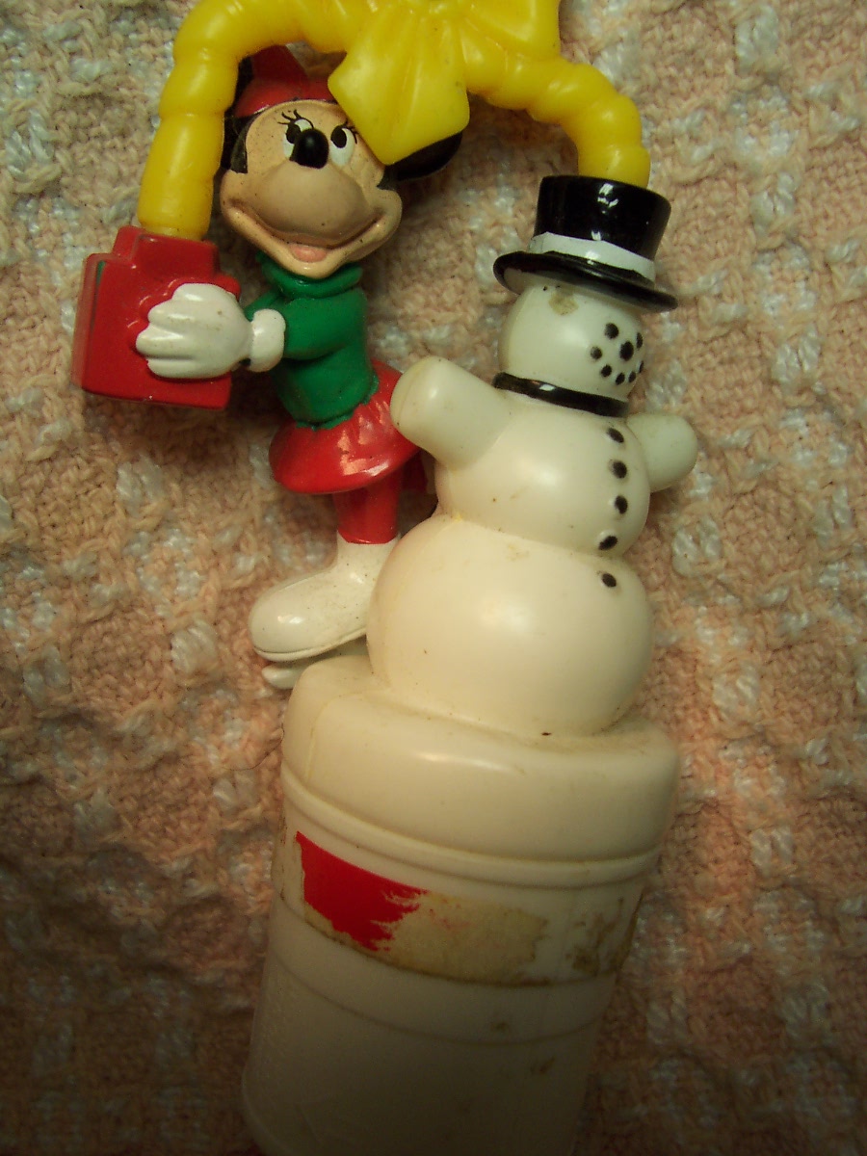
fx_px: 1236
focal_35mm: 37
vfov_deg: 50.1
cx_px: 434
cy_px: 578
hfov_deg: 38.7
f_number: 2.8
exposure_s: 1/90
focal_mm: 5.6
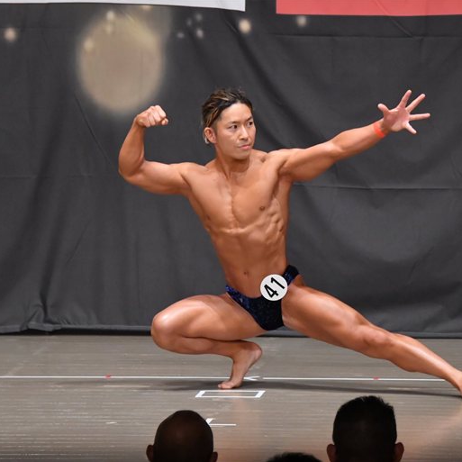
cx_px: 272
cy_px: 231
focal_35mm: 327
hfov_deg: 5.4
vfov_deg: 5.4
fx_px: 4938
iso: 6400
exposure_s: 1/400
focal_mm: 170
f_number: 5.6
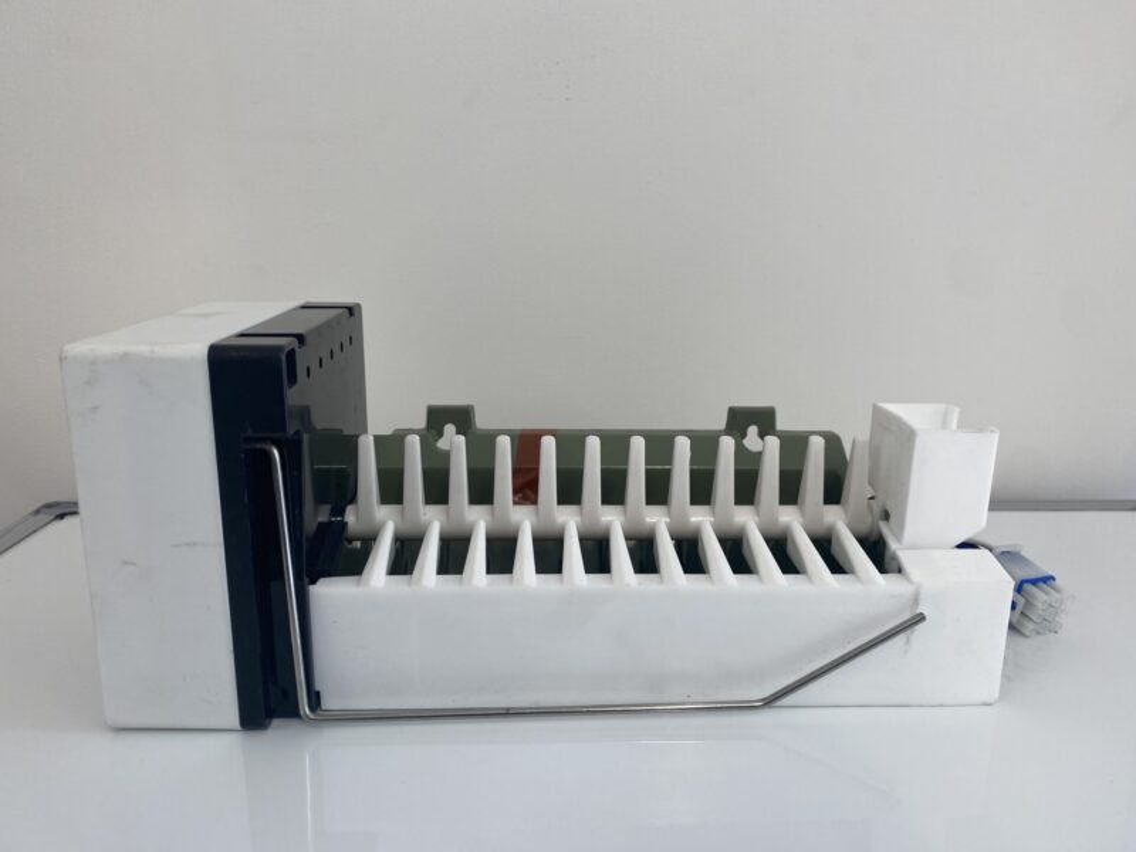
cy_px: 426
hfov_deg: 67.3
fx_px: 853
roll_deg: -0.6
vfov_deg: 53.1
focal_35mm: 26
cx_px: 568
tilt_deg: -12.6
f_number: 1.8
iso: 50
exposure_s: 1/100
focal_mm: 4.25
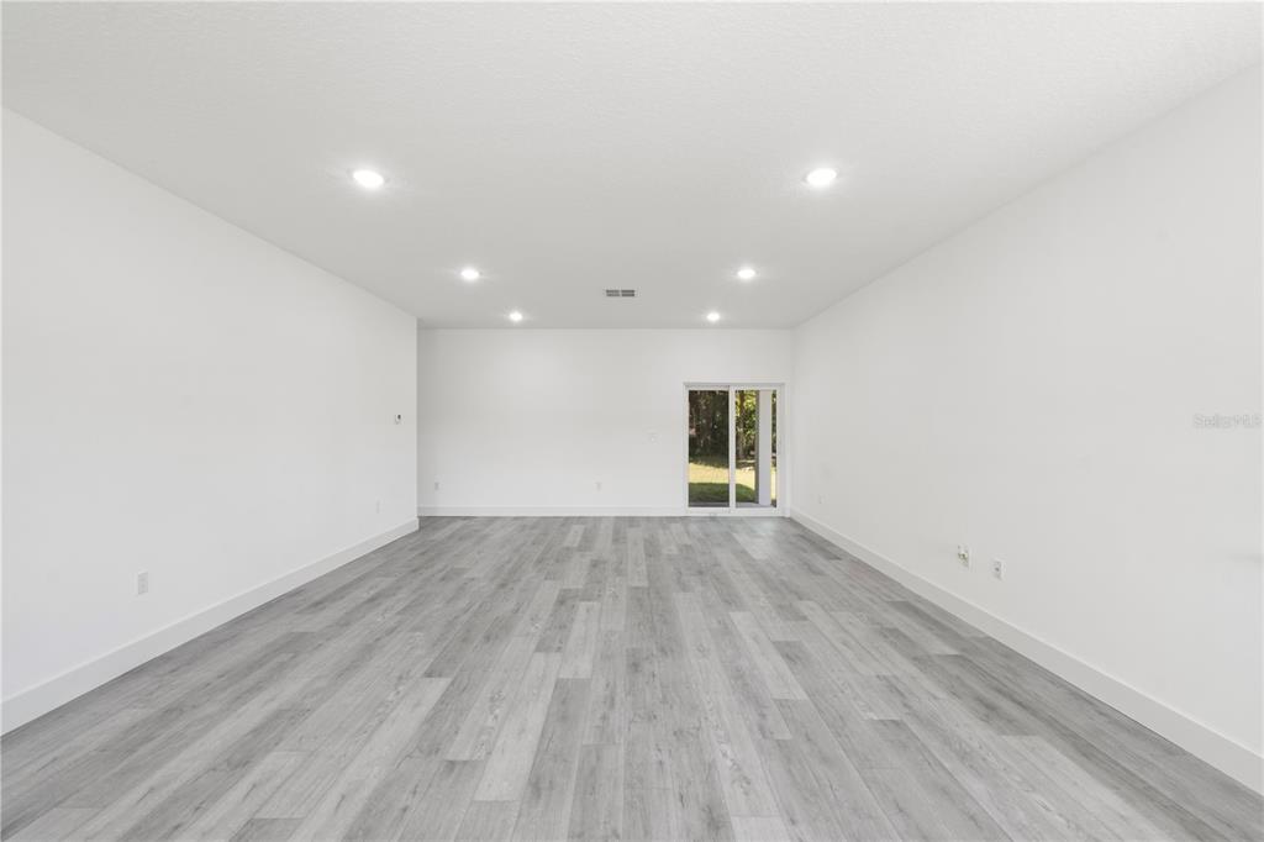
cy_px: 421
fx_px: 526
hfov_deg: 100.4
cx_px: 632
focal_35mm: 15
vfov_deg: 77.3
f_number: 14
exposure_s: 1/3
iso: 320
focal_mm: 10
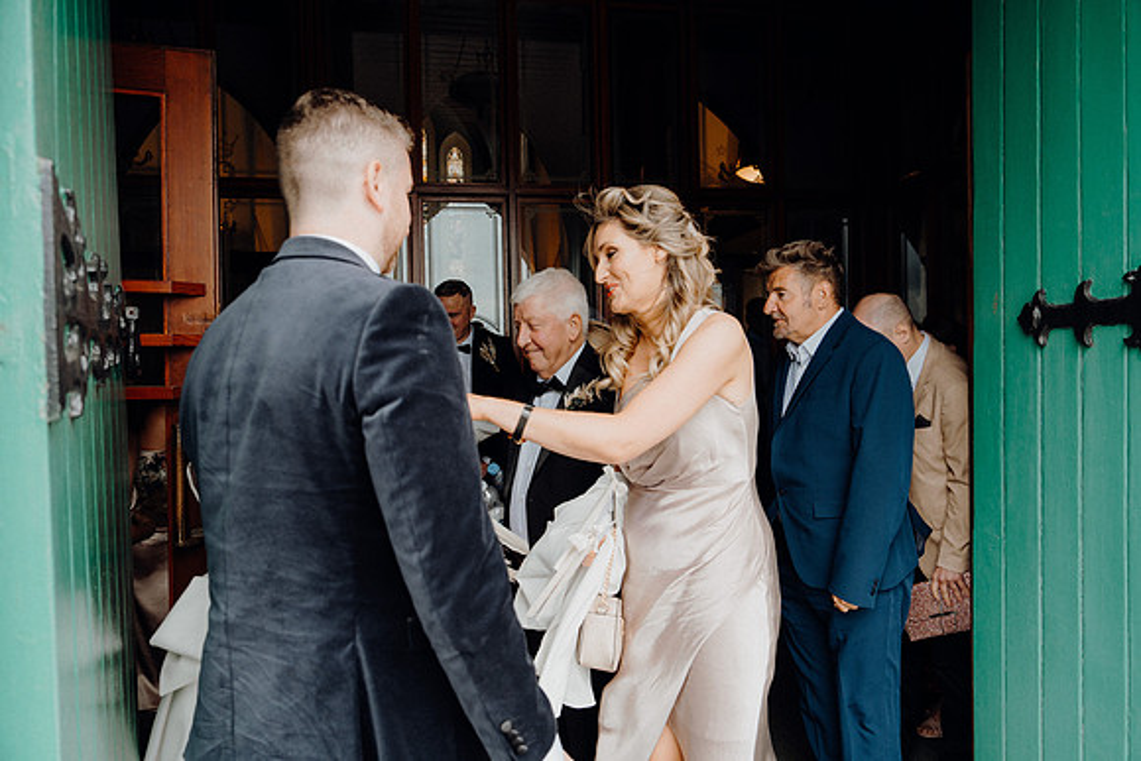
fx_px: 824
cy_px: 380
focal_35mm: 26
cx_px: 570
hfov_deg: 69.4
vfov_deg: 49.6
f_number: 3.5
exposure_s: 1/200
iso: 200
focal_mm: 26
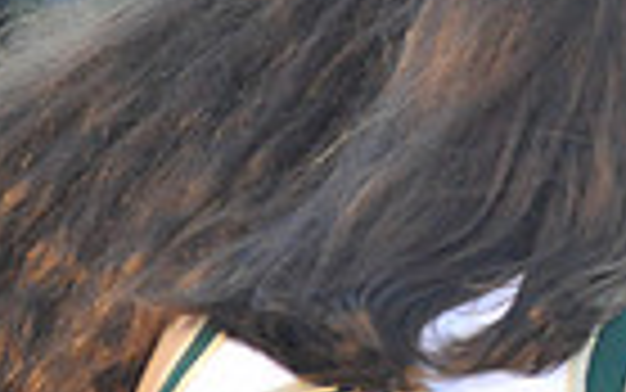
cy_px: 185
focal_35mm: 721
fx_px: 12306
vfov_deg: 1.8
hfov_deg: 2.9
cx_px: 1171
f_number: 5.6
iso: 4000
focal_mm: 170
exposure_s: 1/200
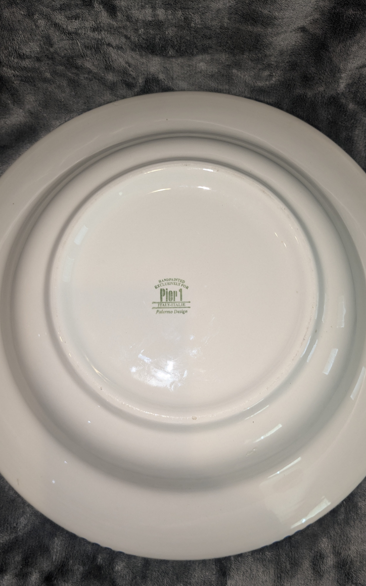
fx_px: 463
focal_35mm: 29
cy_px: 293
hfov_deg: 43.1
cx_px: 198
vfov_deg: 64.6
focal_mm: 4.38
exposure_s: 1/30
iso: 58
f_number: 1.73
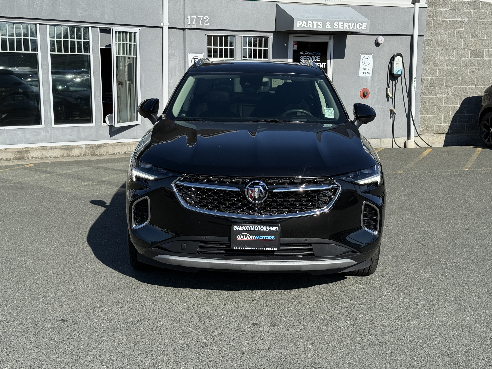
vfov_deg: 30.3
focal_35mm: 48
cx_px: 246
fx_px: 682
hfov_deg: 39.7
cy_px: 184
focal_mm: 6.76
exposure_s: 1/4878
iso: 64
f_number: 1.78
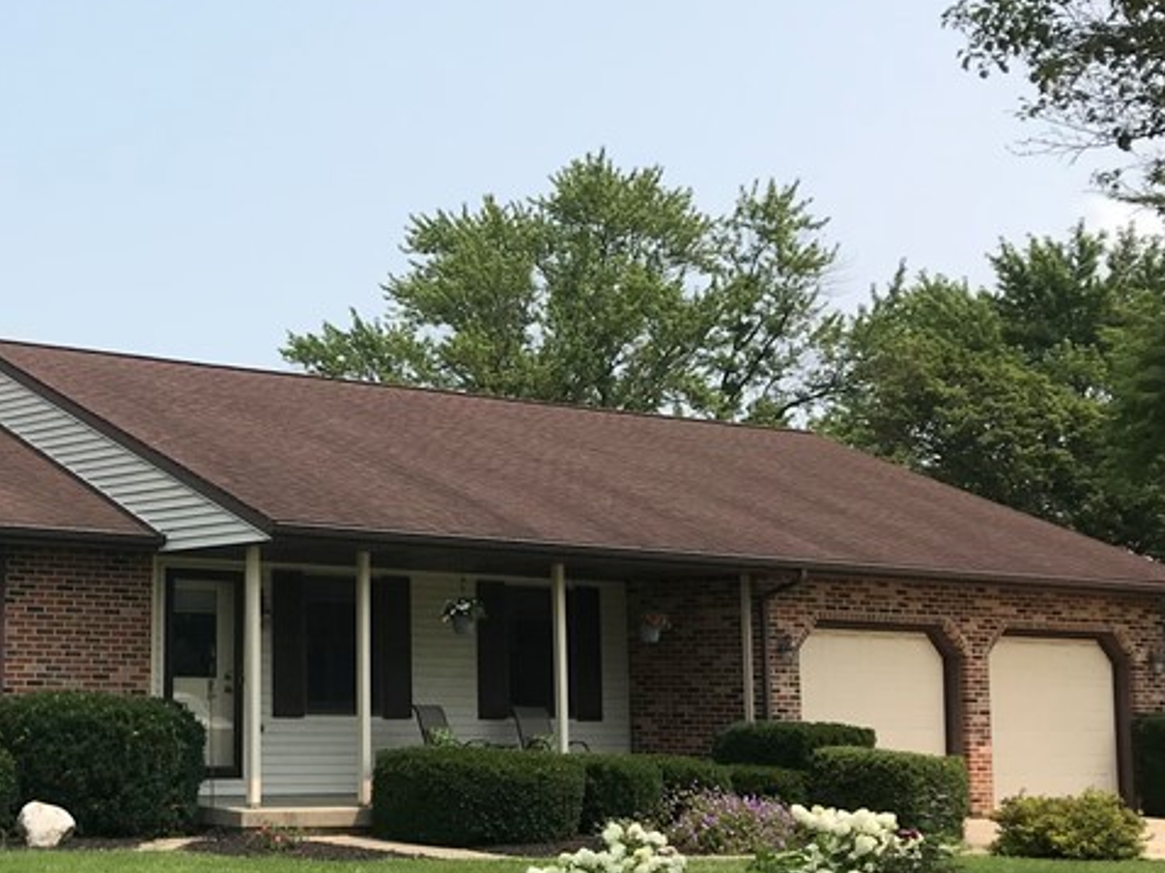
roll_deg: -0.4
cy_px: 419
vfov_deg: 24.4
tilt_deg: +7.8
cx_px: 115
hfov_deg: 30.7
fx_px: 2018
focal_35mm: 60
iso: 20
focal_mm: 3.99
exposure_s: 1/2817
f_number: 1.8
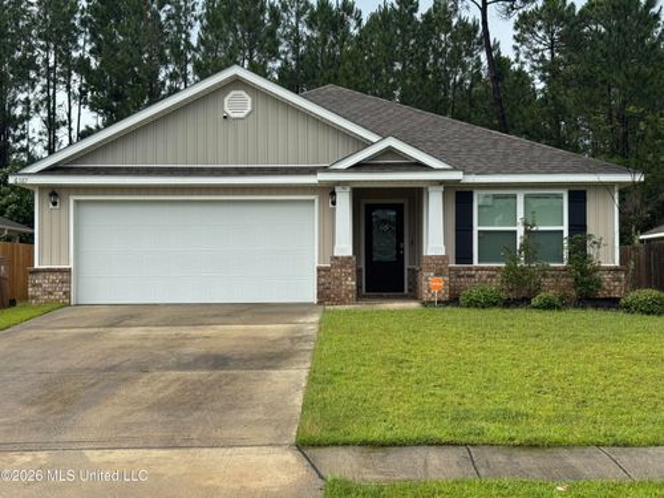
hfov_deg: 39.7
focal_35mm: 48
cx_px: 332
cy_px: 249
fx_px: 921
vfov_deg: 30.3
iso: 64
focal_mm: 6.76
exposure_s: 1/3096
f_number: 1.78
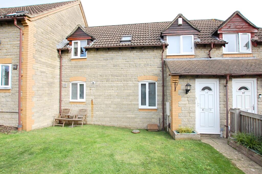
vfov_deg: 77.2
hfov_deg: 100.4
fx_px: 109
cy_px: 87
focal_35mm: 15
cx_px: 131
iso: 800
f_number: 9
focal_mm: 10
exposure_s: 1/320
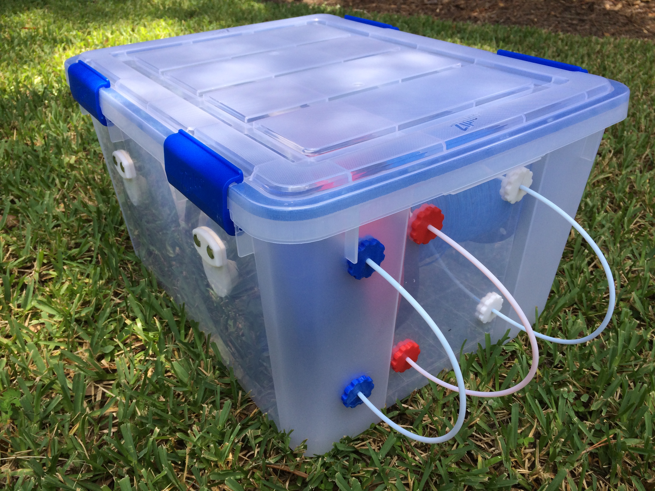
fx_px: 549
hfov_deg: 61.7
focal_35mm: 29
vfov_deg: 48.2
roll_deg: +1.5
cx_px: 328
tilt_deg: -32.9
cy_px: 246
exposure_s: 1/483
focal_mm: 4.15
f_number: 2.2
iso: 32
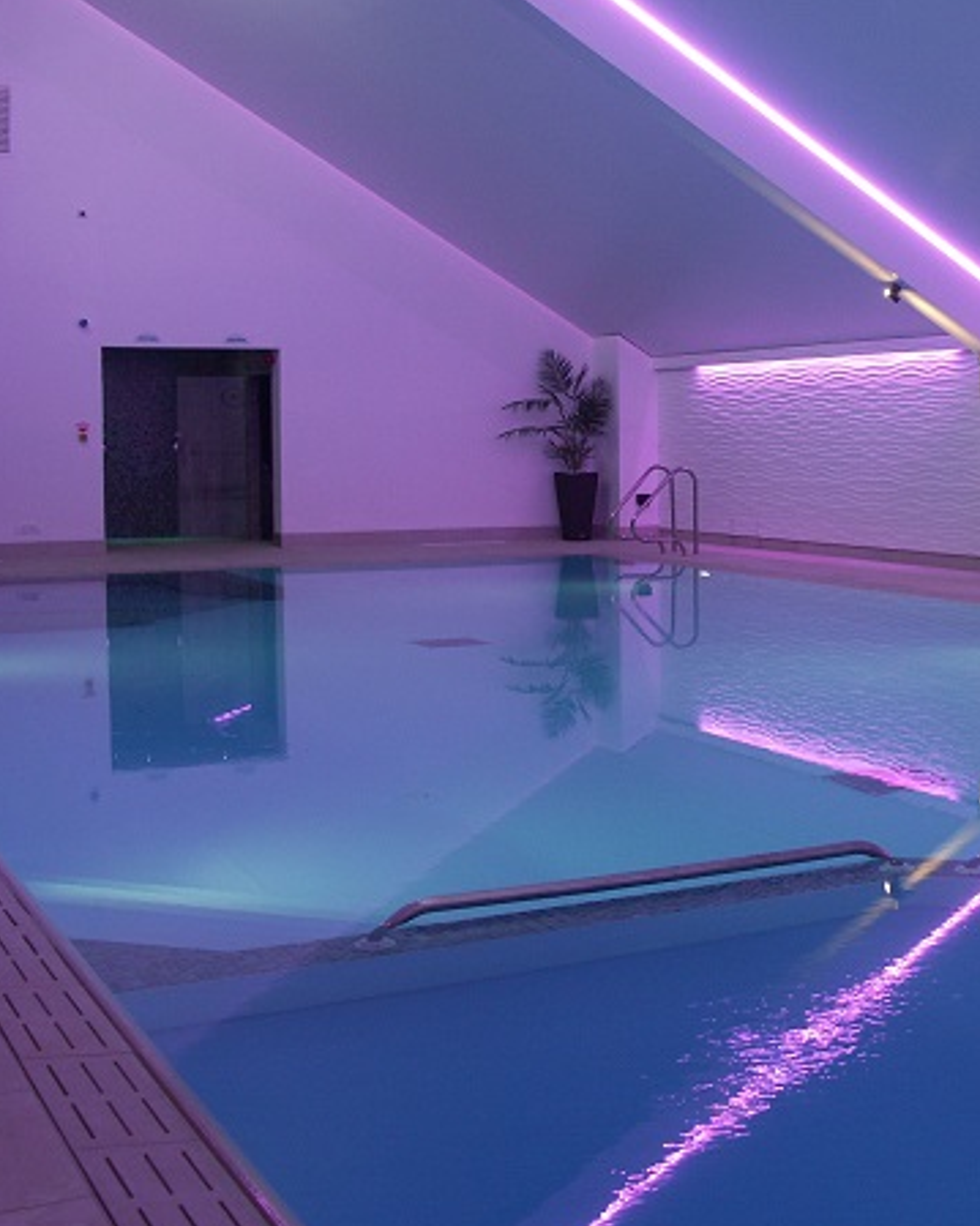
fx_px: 1886
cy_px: 532
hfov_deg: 28.4
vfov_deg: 35.9
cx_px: 808
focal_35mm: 52
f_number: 2.8
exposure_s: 1/15
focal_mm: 7.73
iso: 100
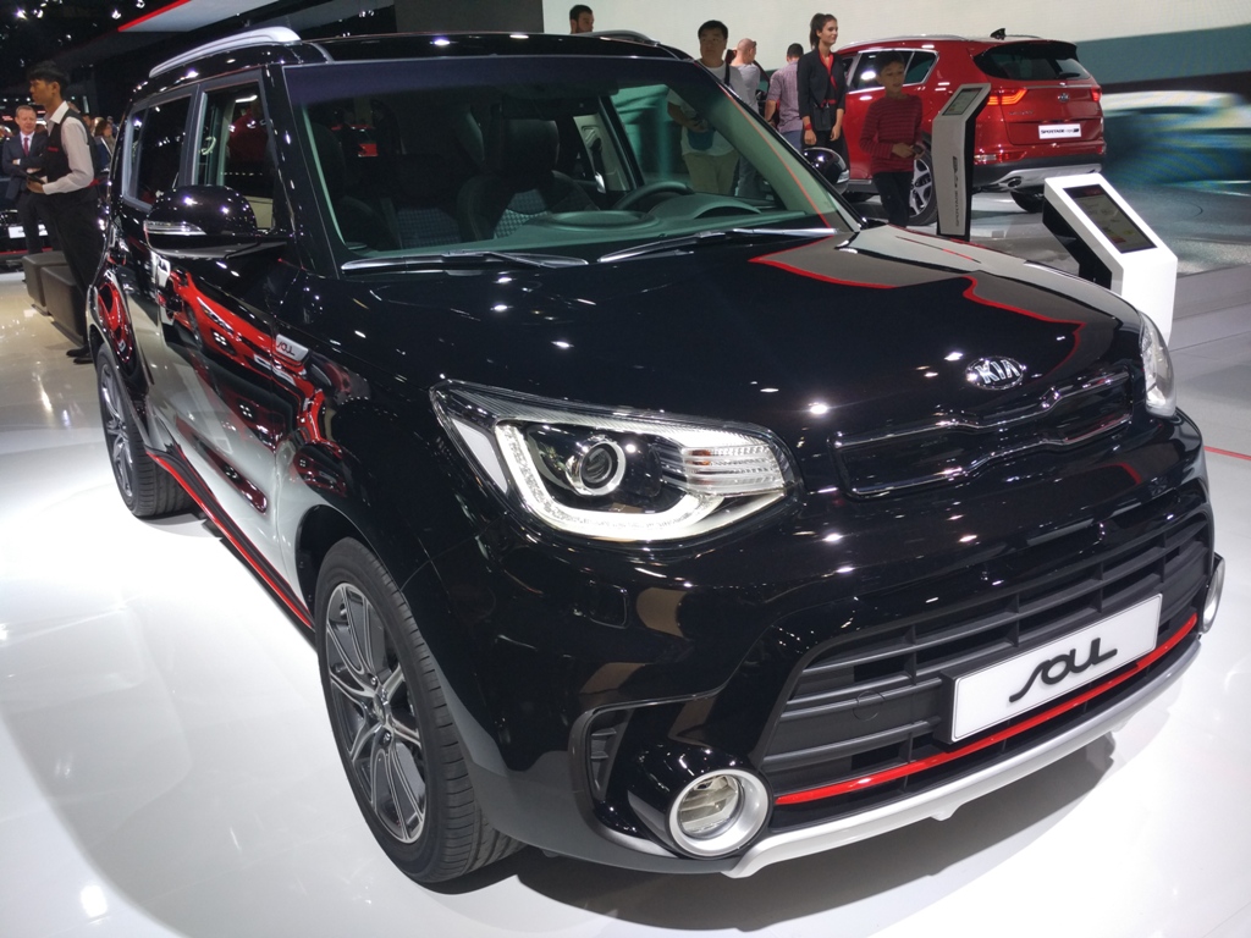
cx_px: 626
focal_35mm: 30
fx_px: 1084
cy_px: 469
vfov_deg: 46.8
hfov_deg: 60.0
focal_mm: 4.12
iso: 142
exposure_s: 1/100
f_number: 2
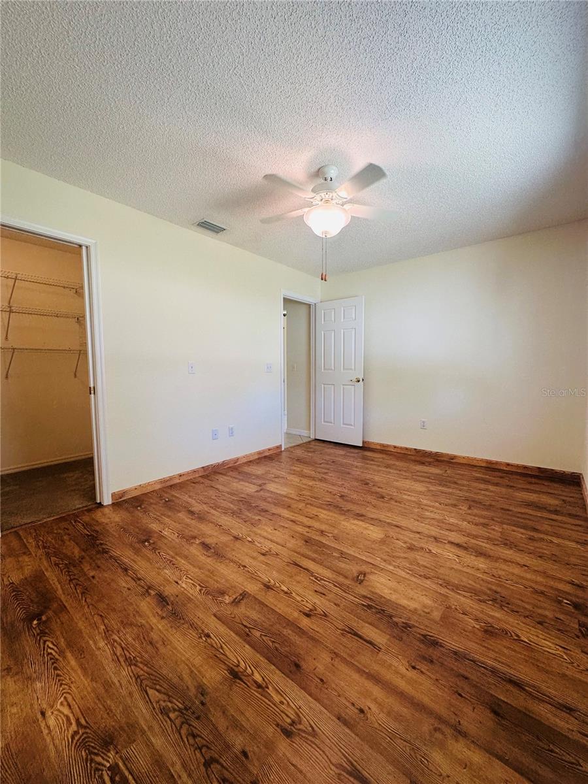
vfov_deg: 102.1
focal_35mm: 14
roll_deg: -0.4
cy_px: 392
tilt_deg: -3.9
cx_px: 294
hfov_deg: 85.7
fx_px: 317
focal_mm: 2.22
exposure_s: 1/120
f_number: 2.2
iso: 160
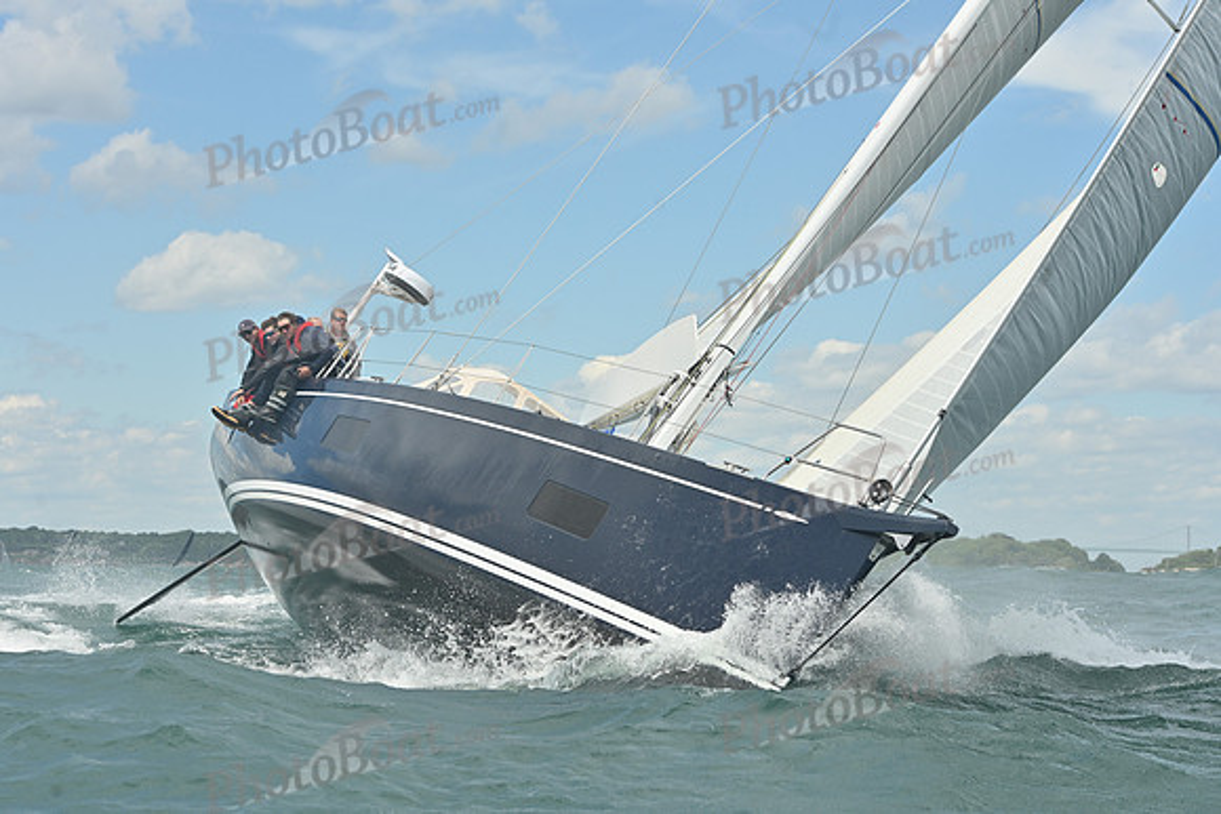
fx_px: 3223
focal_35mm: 95
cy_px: 407
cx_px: 610
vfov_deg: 14.4
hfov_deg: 21.5
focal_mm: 95
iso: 250
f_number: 8
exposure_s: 1/1250
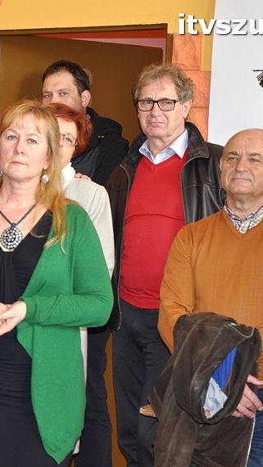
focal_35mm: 95
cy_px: 234
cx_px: 12
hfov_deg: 12.6
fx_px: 1178
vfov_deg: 22.5
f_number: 4.2
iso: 640
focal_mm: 40
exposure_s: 1/60
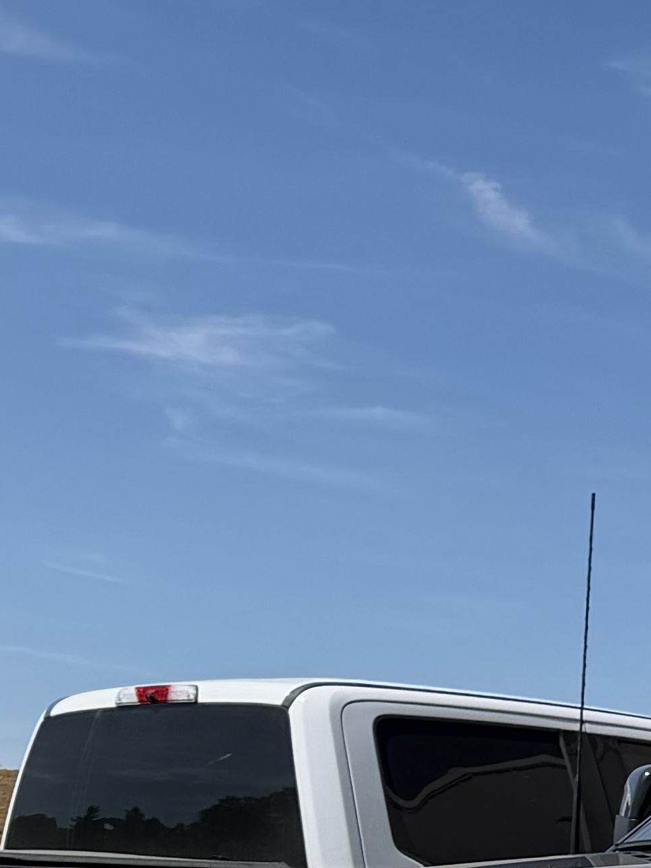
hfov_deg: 12.4
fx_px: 2658
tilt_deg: -1.8
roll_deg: -1.8
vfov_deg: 17.6
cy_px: 1067
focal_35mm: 106
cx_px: 1294
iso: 80
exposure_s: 1/6173
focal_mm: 6.76
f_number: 1.78
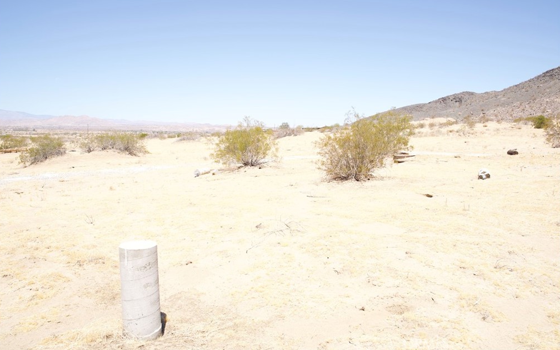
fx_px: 443
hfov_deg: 64.6
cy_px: 162
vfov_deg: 43.1
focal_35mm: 29
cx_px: 277
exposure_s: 1/160
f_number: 7.1
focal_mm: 28
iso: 80
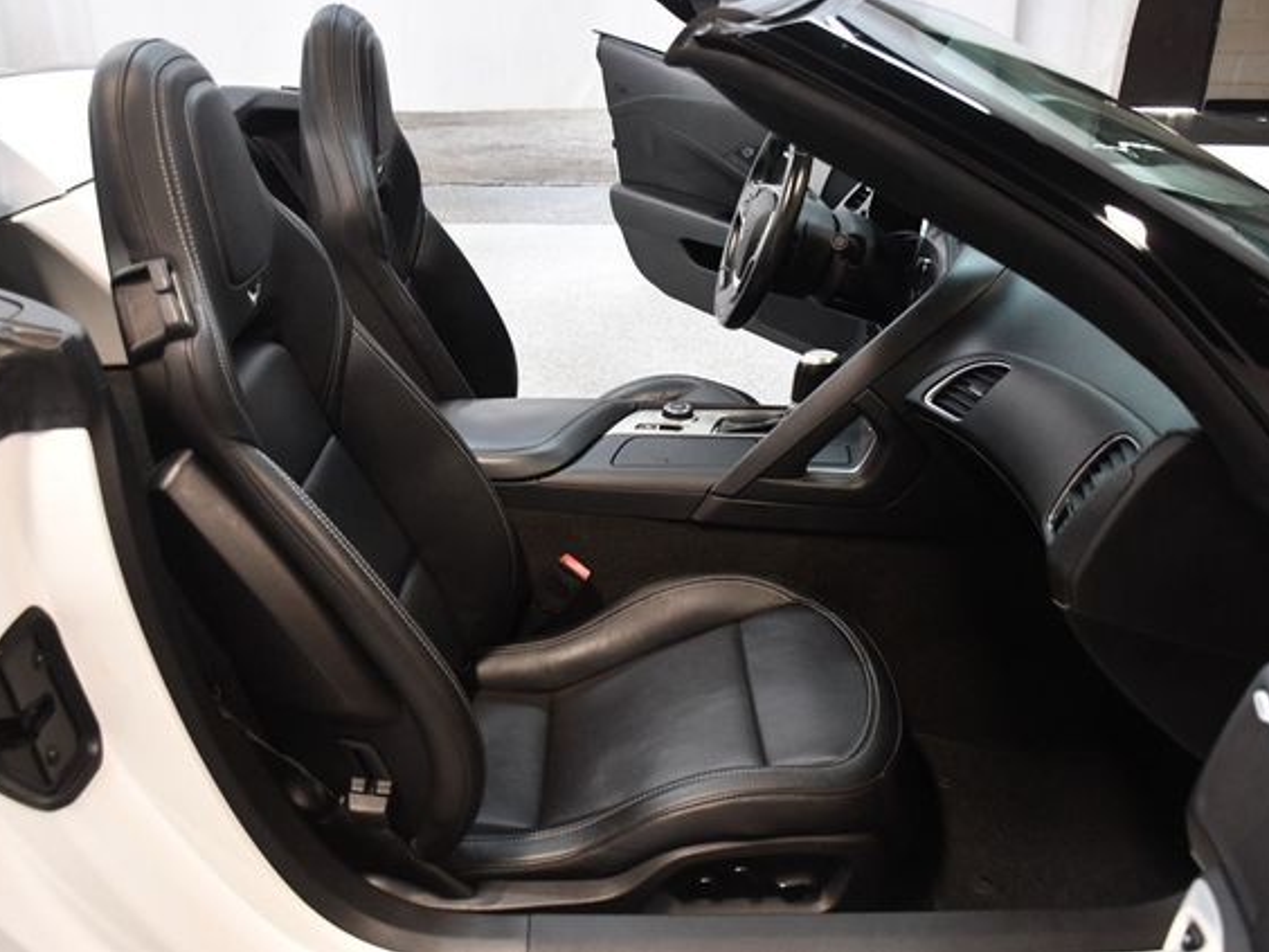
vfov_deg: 39.7
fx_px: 1320
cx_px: 632
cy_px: 475
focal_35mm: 36
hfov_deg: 51.4
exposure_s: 1/100
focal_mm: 22
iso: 3200
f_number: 3.5
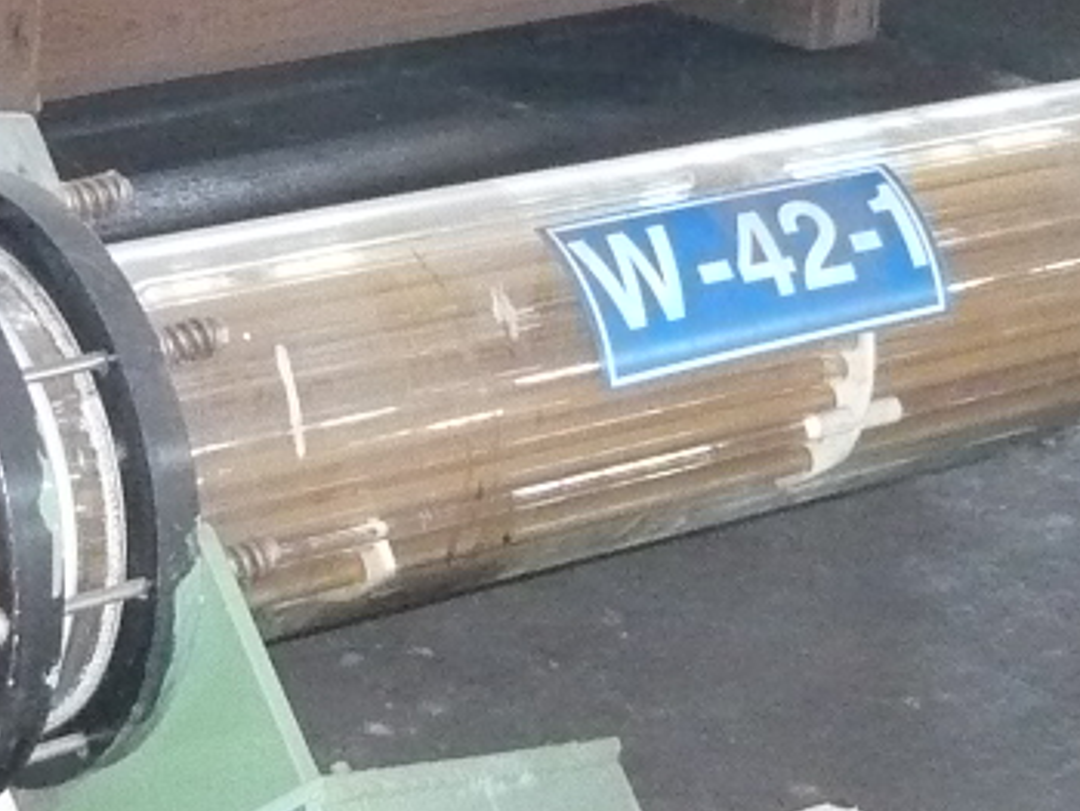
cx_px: 571
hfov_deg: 16.8
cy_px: 404
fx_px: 3653
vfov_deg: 12.7
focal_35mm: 117
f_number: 2.8
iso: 500
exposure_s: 1/30
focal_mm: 4.6
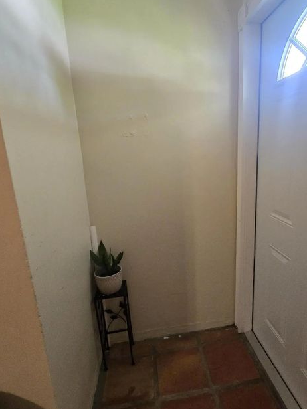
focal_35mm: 18
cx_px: 179
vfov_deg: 87.8
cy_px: 202
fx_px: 213
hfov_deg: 71.1
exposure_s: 1/60
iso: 400
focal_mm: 2.2
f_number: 2.2
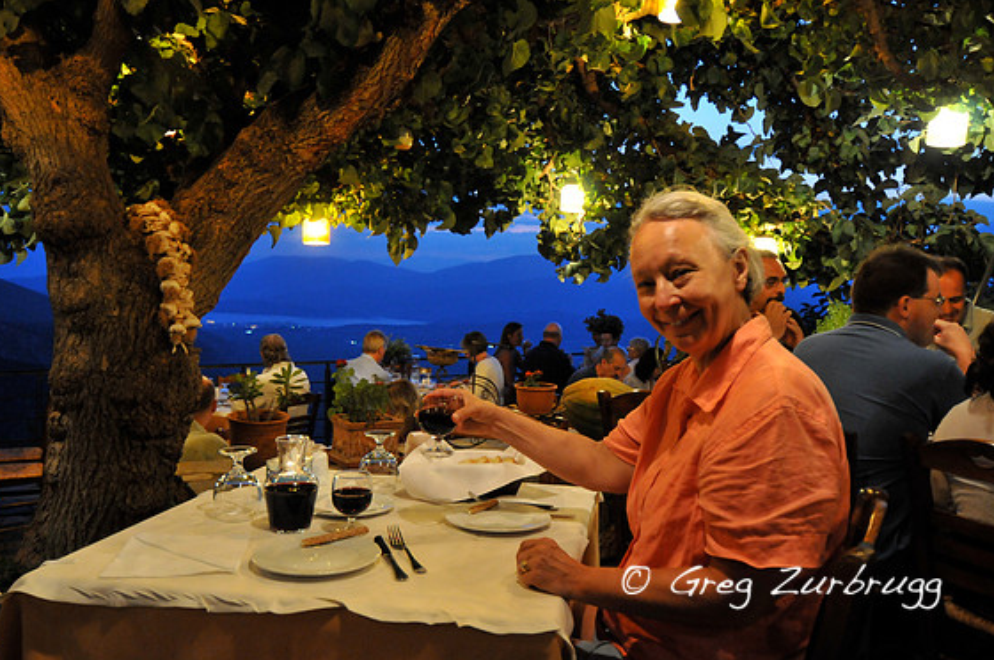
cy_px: 324
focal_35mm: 30
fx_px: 814
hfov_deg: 62.8
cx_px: 504
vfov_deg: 44.1
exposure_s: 1/25
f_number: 4
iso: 1600
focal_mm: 19
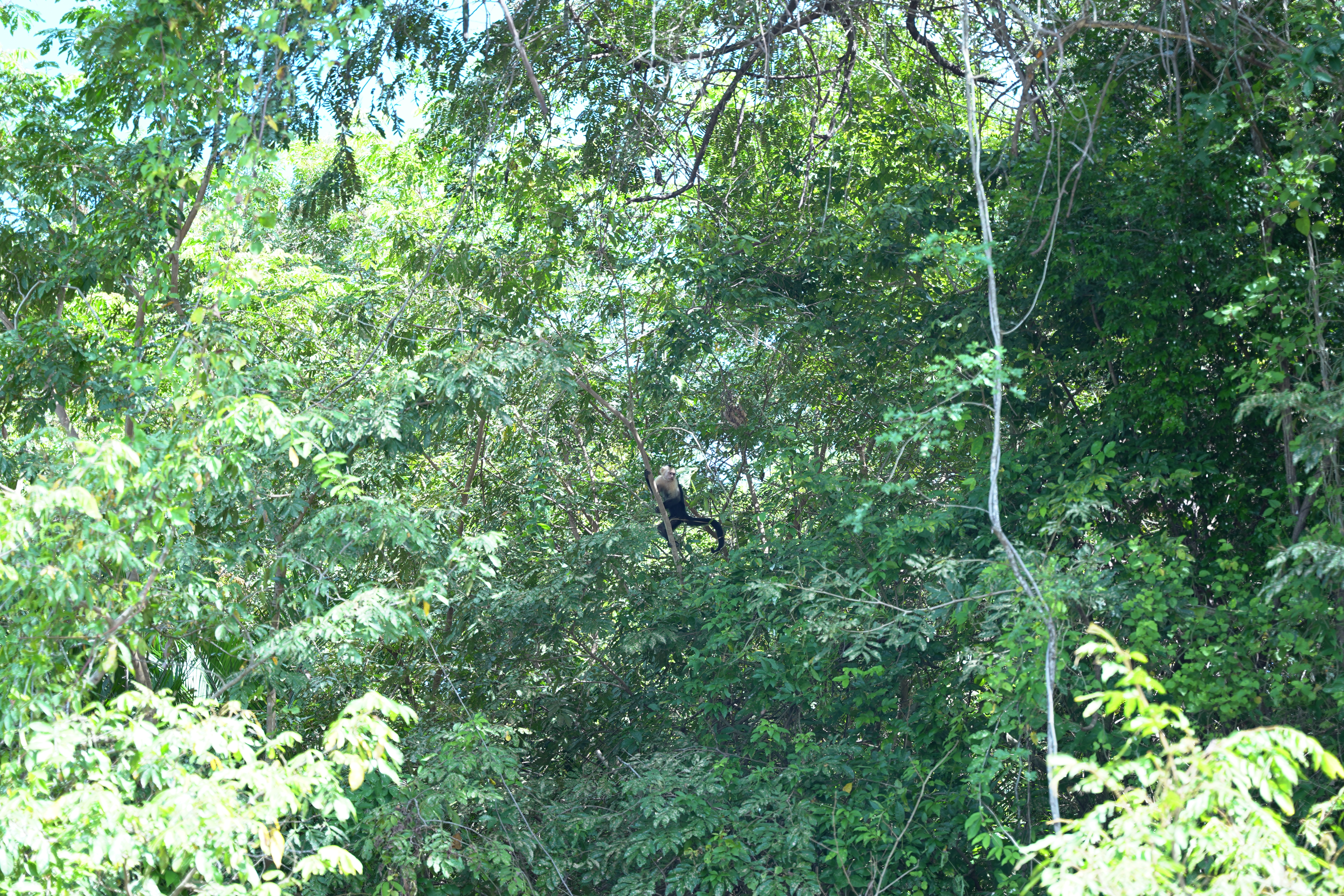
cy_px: 448
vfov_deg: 19.5
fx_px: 2613
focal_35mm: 70
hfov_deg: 28.8
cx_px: 672
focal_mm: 70
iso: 100
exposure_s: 1/160
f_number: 2.8
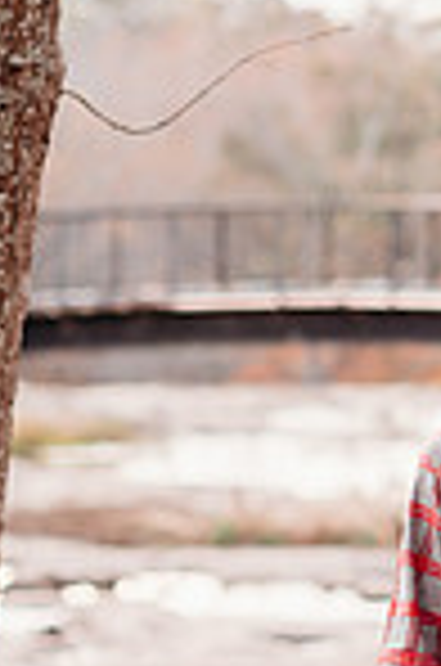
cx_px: 652
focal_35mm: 259
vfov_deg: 8.0
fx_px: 4781
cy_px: 477
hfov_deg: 5.2
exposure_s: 1/400
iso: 320
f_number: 2.2
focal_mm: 85
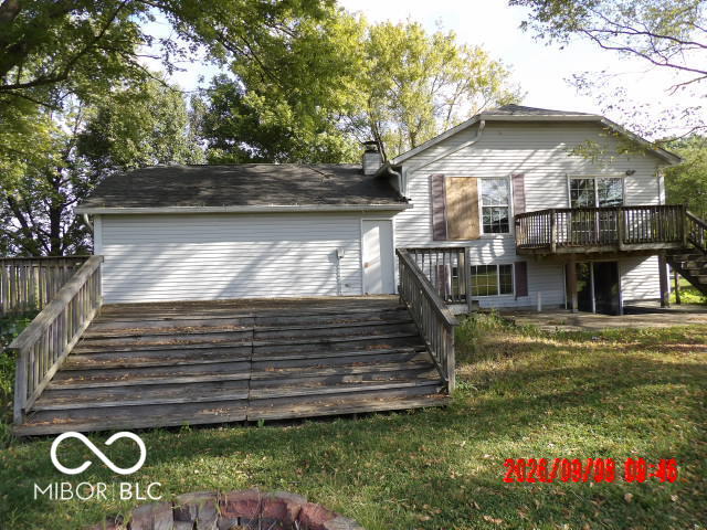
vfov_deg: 56.8
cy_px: 265
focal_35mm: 24
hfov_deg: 71.6
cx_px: 354
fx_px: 490
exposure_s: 1/347
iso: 100
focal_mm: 4.3
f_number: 3.2
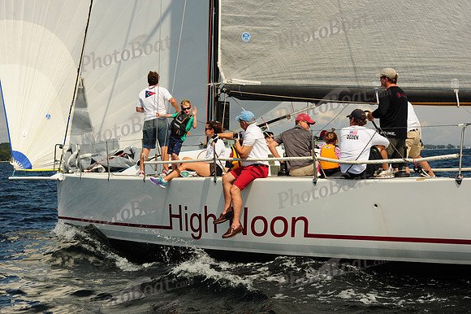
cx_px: 236
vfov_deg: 19.4
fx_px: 915
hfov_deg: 28.9
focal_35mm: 70
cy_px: 157
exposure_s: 1/1250
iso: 320
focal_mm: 70
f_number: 9
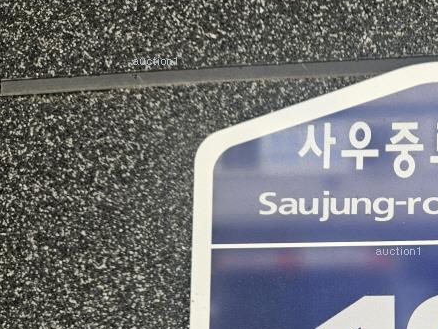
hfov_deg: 41.1
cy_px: 258
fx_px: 532
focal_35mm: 42
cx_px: 398
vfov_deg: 33.5
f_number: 1.8
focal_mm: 5.4
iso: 80
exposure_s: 1/359
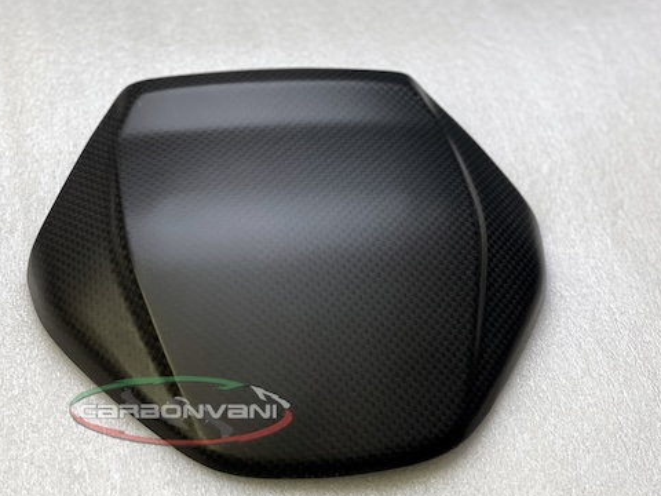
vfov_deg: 22.6
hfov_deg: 29.8
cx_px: 313
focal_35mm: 65
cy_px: 262
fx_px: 1241
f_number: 2
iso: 100
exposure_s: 1/100
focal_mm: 6
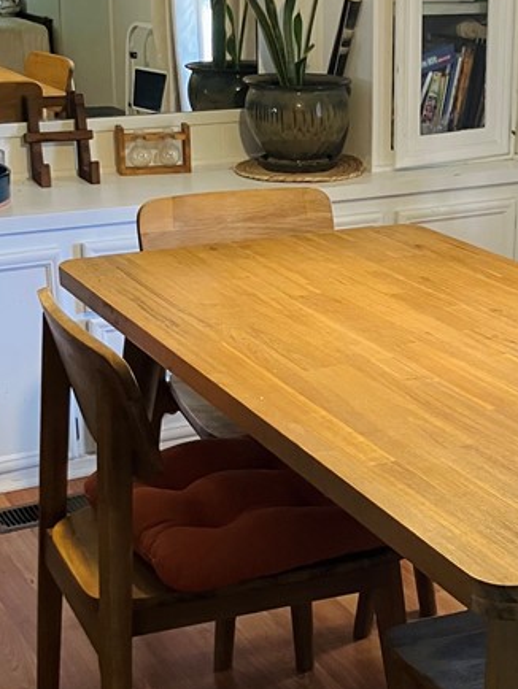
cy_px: 381
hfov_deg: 22.2
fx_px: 1316
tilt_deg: -18.4
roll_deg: -0.9
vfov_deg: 29.4
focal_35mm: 66
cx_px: 354
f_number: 1.8
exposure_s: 1/60
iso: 250
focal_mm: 3.99
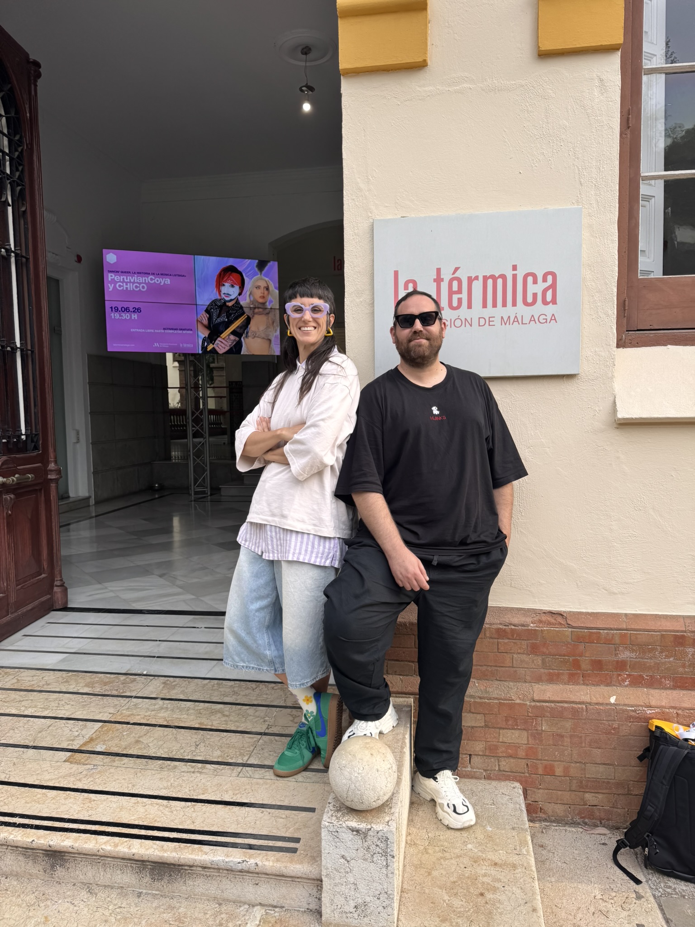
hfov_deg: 56.8
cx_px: 348
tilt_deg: -4.3
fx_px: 642
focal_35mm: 24
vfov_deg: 71.6
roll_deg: -1.2
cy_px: 464
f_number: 1.78
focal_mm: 6.76
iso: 80
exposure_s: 1/510
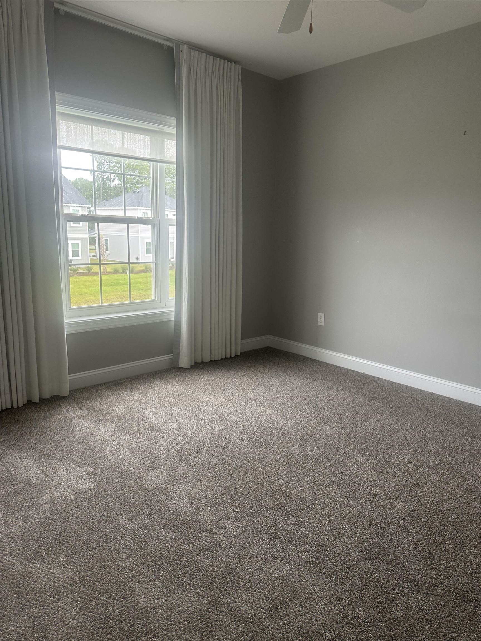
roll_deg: -1.3
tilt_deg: -10.1
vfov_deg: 71.6
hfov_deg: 56.8
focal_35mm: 24
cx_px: 240
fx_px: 445
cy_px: 320
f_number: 1.78
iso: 125
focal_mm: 6.86
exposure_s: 1/120
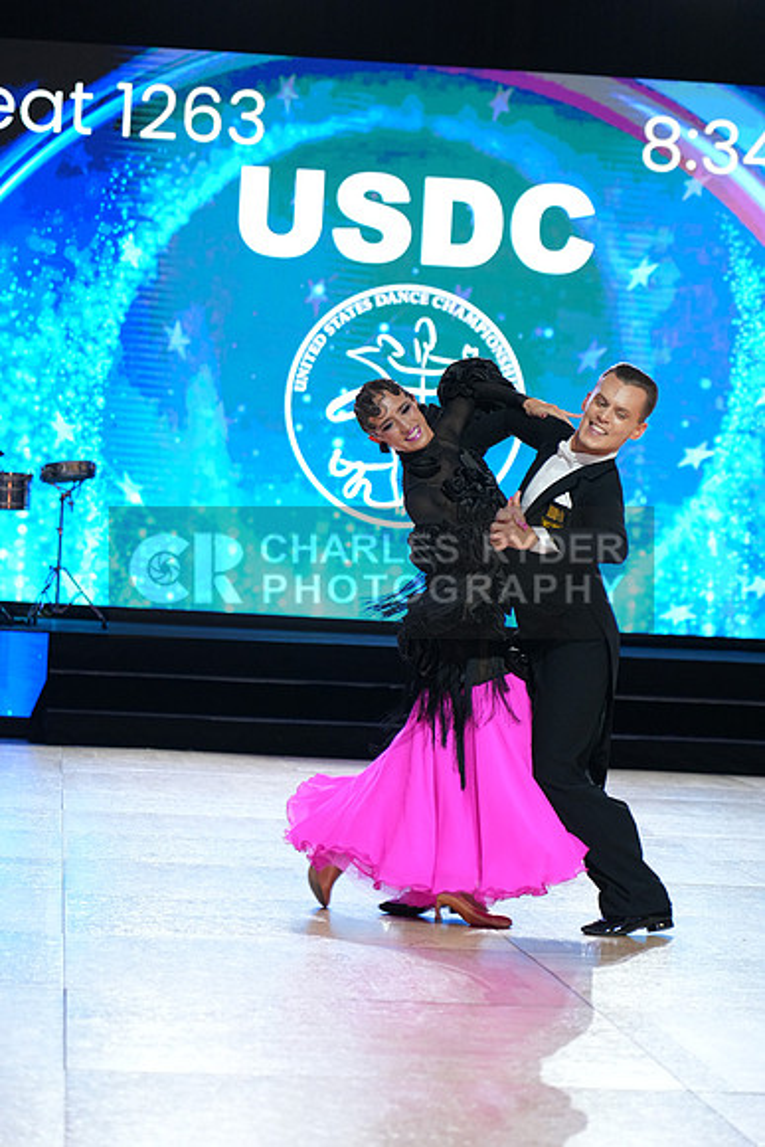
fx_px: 3345
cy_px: 574
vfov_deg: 19.5
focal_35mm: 105
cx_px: 382
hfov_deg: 13.0
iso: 2500
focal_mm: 105
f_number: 4
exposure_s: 1/320
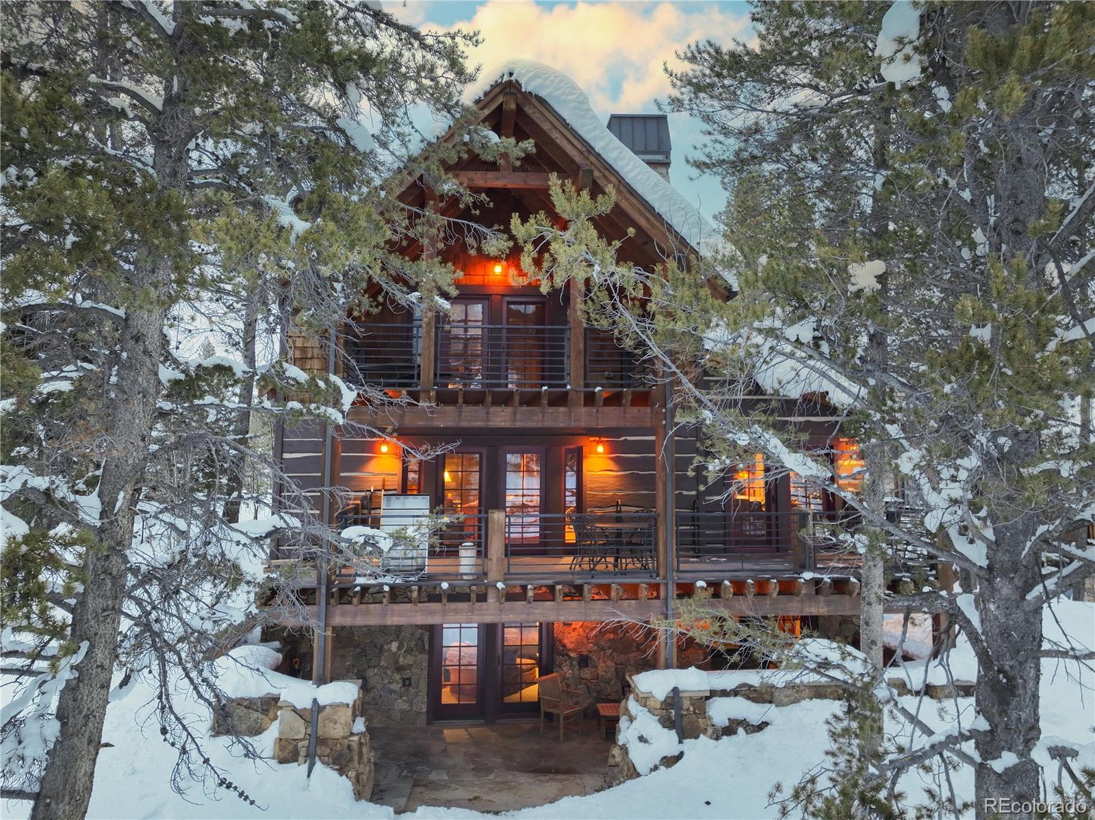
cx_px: 548
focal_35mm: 24
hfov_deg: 71.6
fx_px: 759
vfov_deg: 56.8
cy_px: 410
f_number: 2.8
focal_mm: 12.29
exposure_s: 1/10
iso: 680
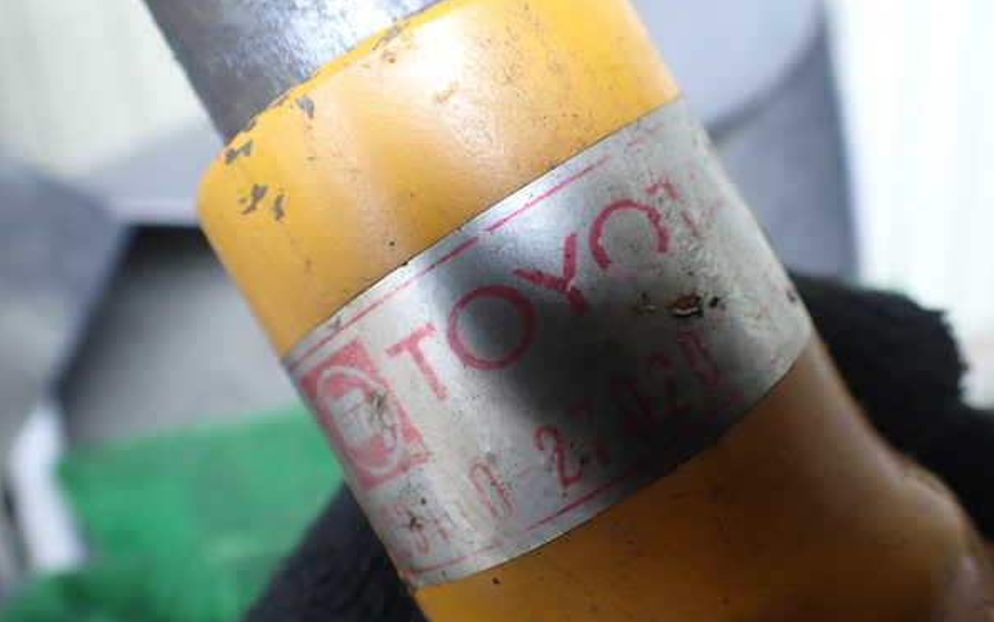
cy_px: 319
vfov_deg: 39.5
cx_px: 497
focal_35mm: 32
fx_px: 867
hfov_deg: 59.6
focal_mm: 5.4
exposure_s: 1/125
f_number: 2.3
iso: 125
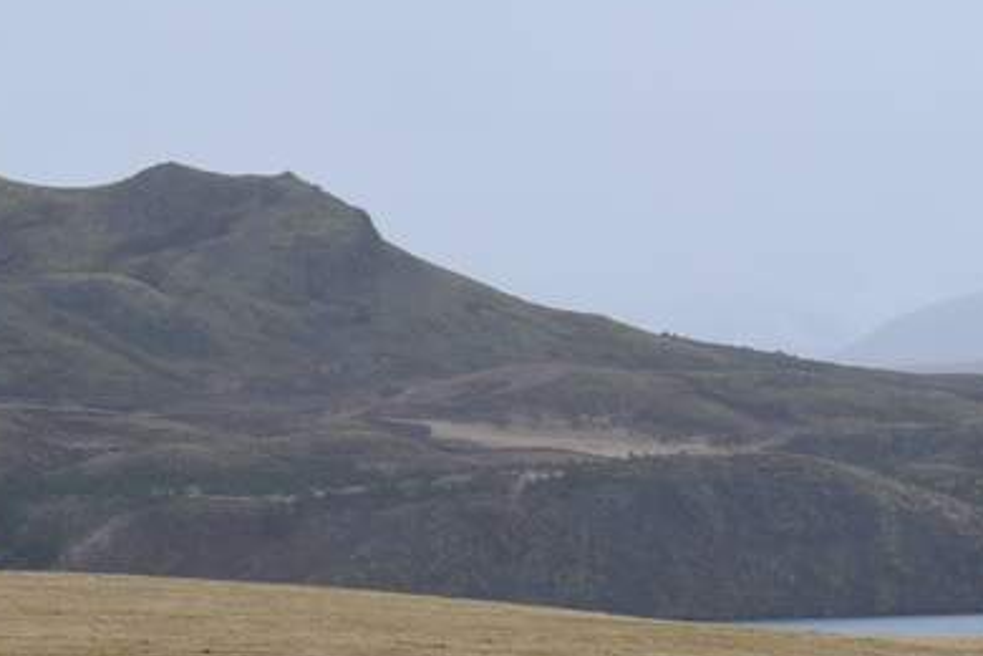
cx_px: 814
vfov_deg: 5.3
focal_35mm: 260
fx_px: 7099
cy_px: 710
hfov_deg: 7.9
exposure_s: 1/250
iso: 220
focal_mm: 66
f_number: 8
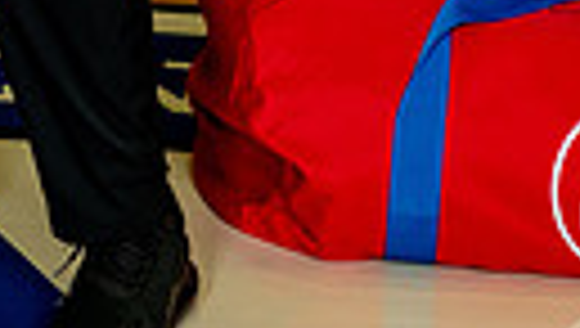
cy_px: -562
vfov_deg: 4.6
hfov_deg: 8.4
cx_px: 0
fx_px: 3927
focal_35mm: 255
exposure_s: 1/250
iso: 800
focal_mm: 70
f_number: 7.1
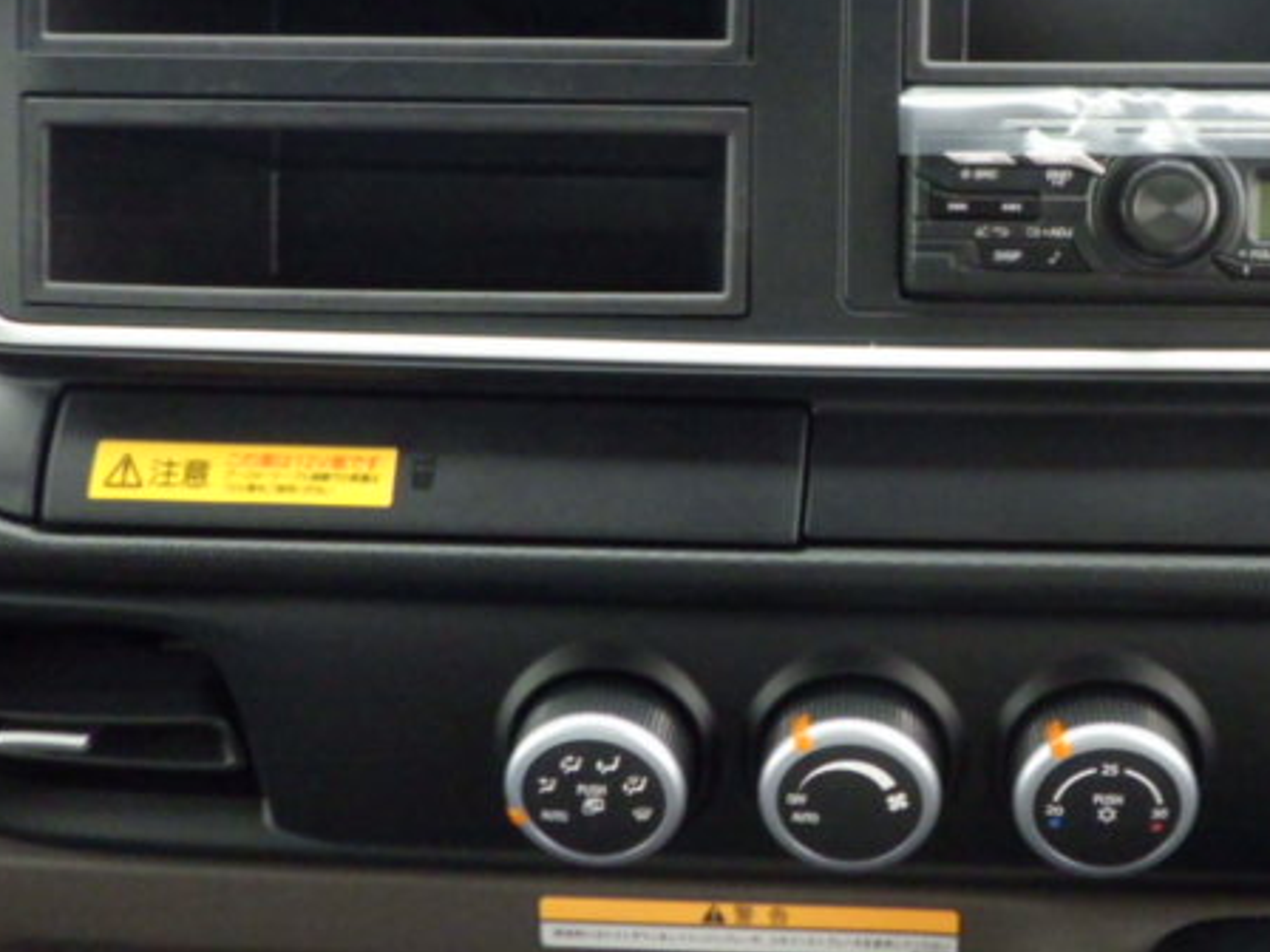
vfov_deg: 35.6
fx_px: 1468
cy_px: 317
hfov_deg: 46.1
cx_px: 848
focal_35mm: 40
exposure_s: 1/40
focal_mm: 5
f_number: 3.5
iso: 1600
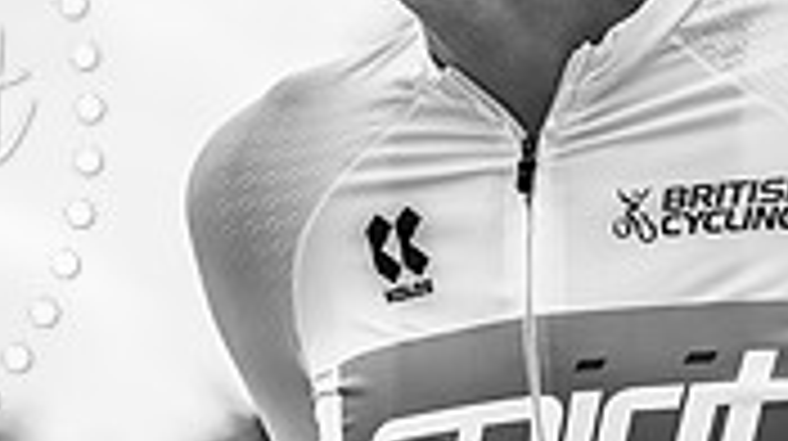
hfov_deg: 8.9
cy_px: -115
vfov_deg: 5.0
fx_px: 5072
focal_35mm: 243
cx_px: 378
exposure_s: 1/800
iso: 100
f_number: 3.5
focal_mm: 70
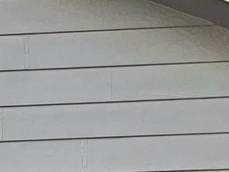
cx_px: -176
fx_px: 1118
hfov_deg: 11.0
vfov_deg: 8.4
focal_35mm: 169
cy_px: 340
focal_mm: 3
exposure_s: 1/500
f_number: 1.8
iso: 20
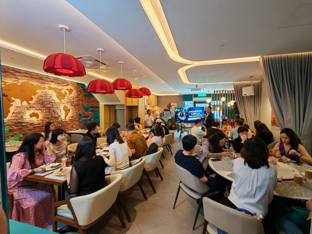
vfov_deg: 78.1
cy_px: 117
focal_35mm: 16
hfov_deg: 94.5
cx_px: 156
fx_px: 144
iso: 400
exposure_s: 1/33
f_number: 2.2
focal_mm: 1.96
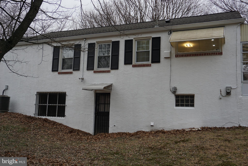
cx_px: 124
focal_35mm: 36
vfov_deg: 36.9
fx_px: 248
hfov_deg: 53.1
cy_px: 83
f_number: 4.5
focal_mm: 24
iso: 160
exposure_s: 1/160
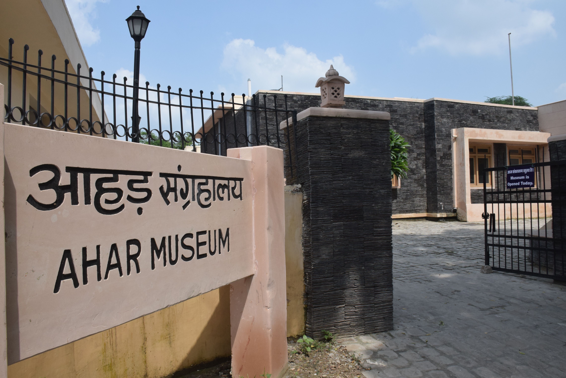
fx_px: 425
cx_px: 283
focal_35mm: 27
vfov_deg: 48.0
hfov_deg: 67.4
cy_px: 189
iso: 800
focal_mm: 18
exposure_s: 1/800
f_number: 14
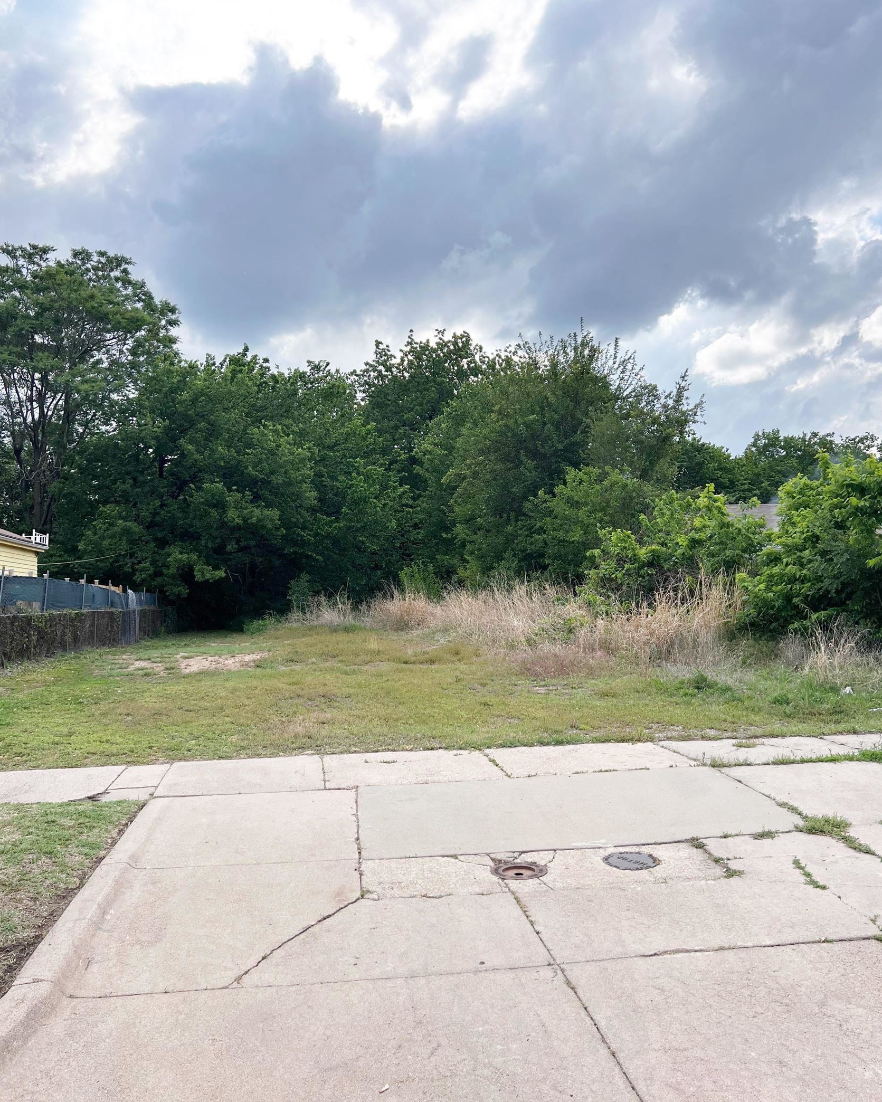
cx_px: 433
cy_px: 545
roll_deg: +1.2
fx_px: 913
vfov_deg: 62.2
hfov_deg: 51.5
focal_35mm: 28
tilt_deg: +3.5
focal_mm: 5.7
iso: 50
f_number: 1.5
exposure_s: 1/2762
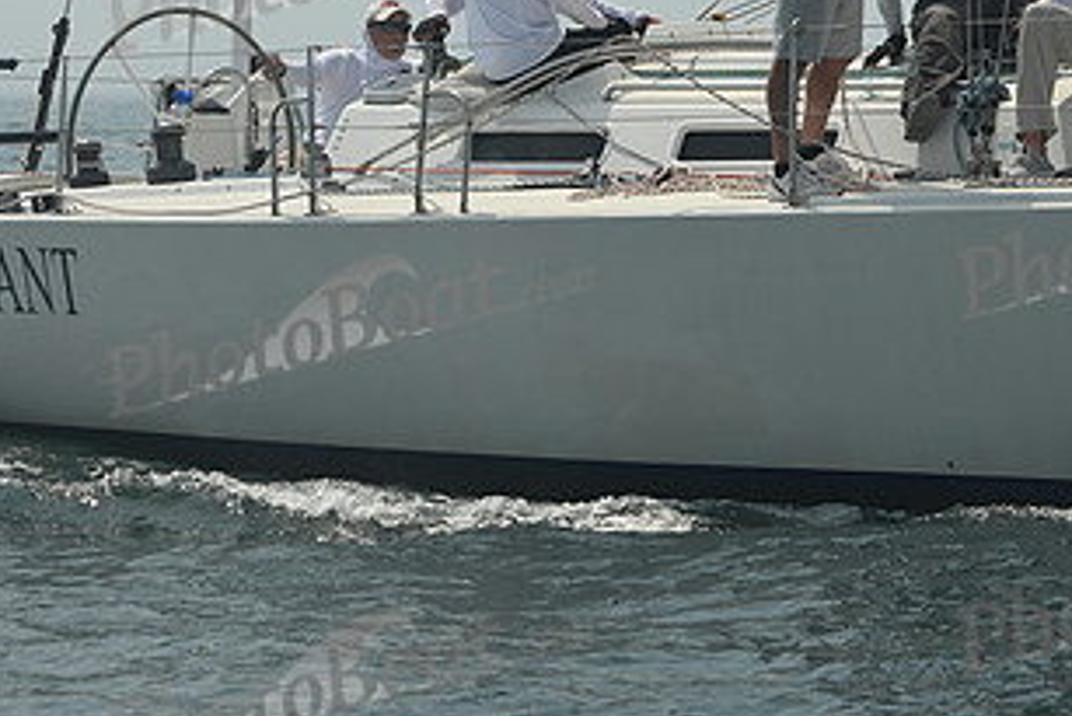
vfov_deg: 6.3
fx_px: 6524
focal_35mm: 219
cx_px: 779
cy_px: 96
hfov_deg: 9.4
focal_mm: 116
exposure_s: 1/1250
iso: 320
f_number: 11
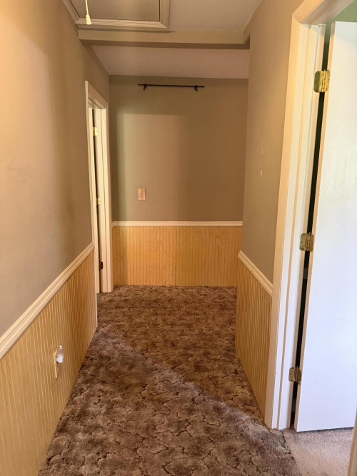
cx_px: 178
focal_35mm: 24
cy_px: 238
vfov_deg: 71.6
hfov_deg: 56.8
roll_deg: -1.1
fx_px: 330
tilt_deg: -12.1
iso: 640
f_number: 1.78
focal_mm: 6.76
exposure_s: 1/60
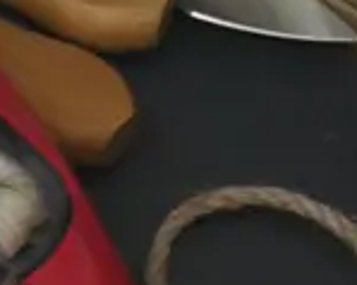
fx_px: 3537
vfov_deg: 4.6
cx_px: -395
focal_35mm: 335
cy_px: -217
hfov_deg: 5.6
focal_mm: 25
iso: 3200
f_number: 5.3
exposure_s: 1/15
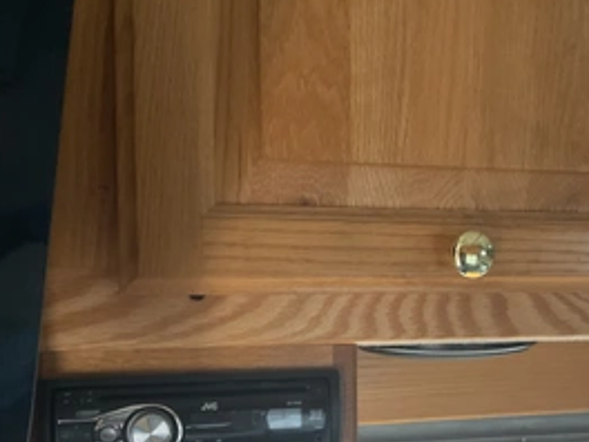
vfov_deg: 32.5
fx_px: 749
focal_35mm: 44
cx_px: 359
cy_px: 304
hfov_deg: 42.7
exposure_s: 1/56
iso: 320
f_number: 1.8
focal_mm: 3
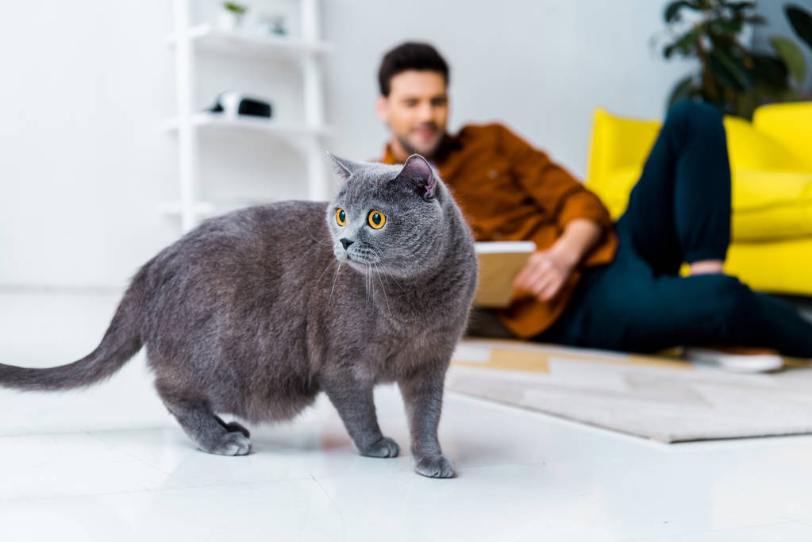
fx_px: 1173
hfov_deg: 38.2
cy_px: 271
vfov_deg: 26.0
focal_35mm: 52
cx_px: 406
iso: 200
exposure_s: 1/200
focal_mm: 52
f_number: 3.5
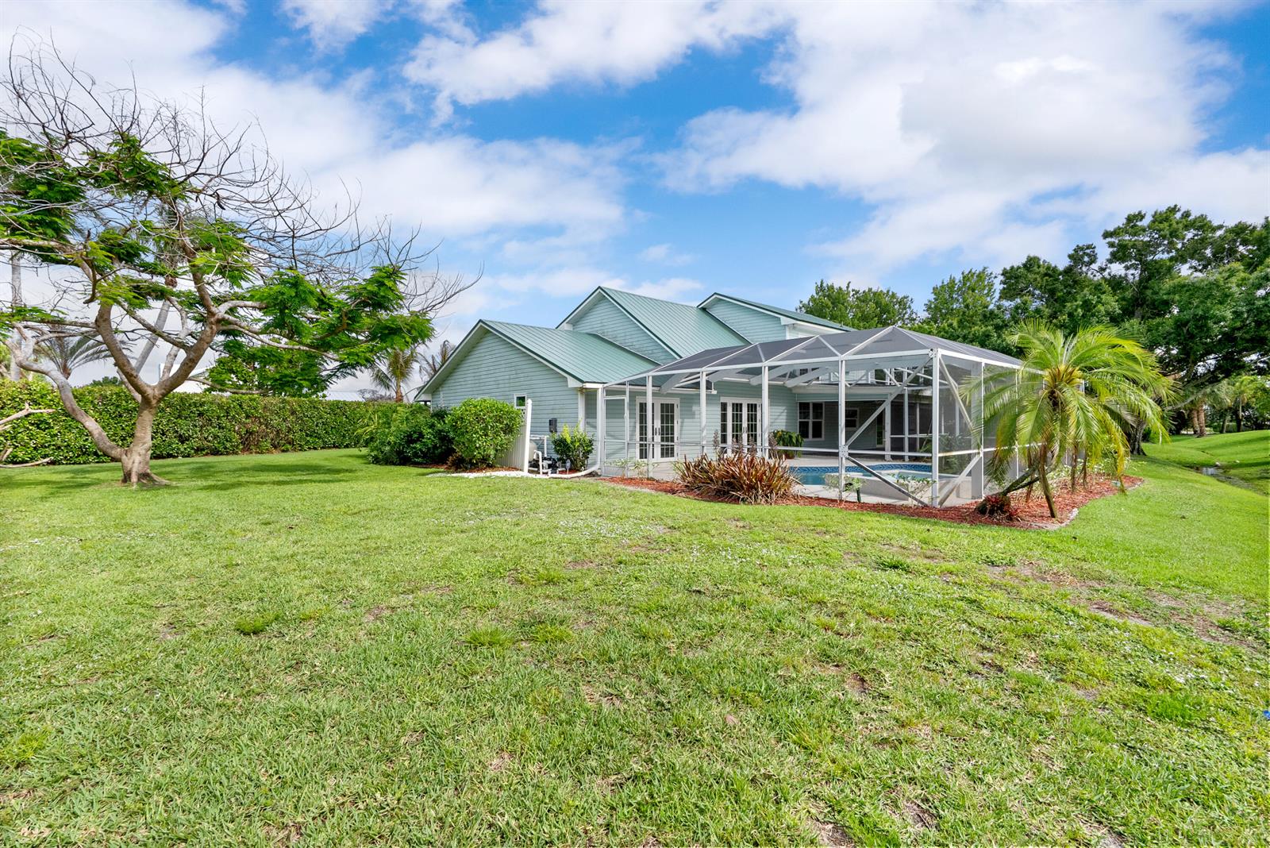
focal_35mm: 16
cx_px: 635
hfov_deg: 96.7
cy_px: 424
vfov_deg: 73.8
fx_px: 565
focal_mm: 16
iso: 640
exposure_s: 1/800
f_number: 8
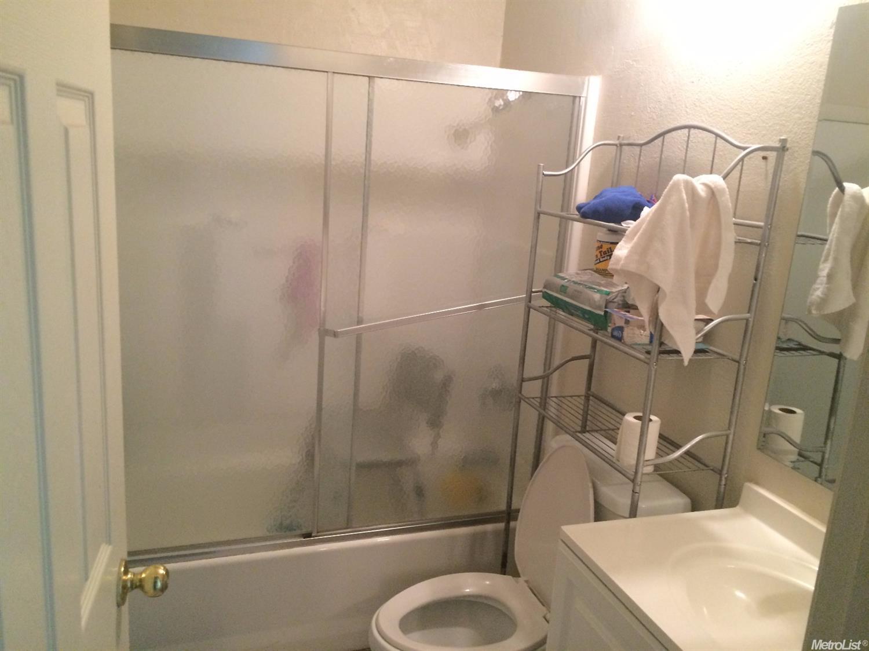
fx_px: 728
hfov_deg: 61.7
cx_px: 434
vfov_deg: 48.2
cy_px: 326
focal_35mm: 29
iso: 200
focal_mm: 4.15
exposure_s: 1/30
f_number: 2.2
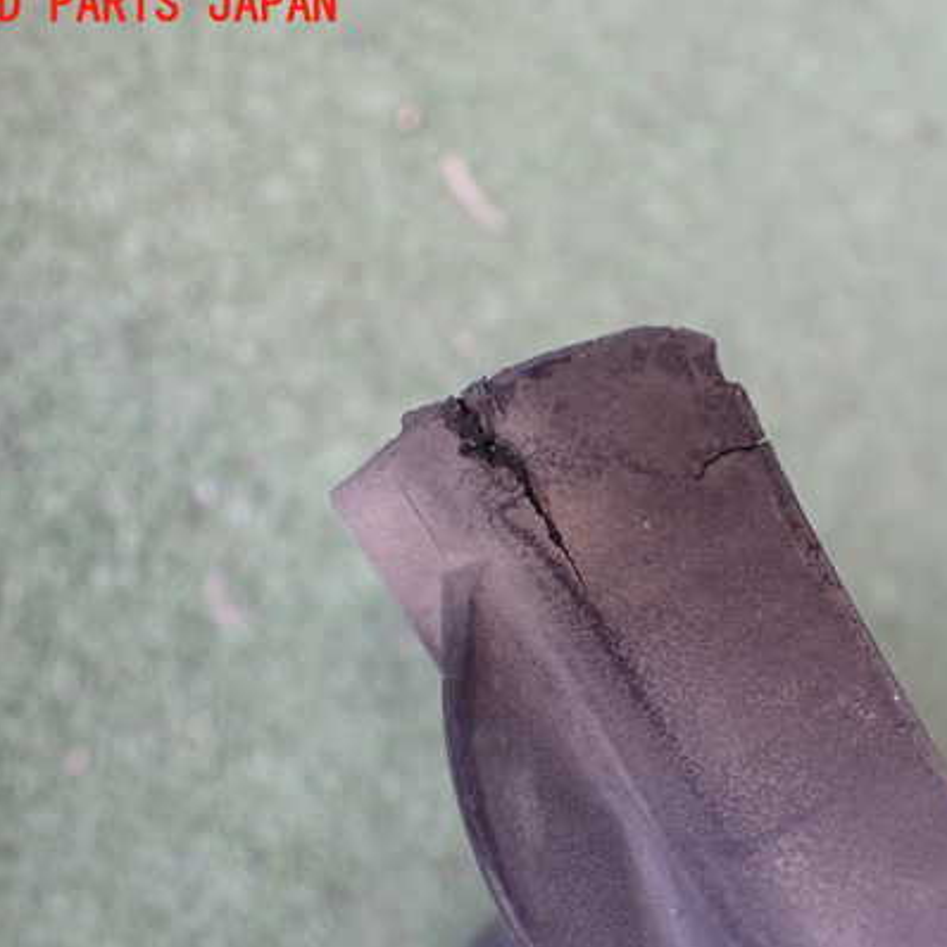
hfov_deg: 41.4
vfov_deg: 41.8
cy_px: 512
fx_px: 1238
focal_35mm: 40
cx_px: 619
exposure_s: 1/125
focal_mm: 5.4
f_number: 2.3
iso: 400
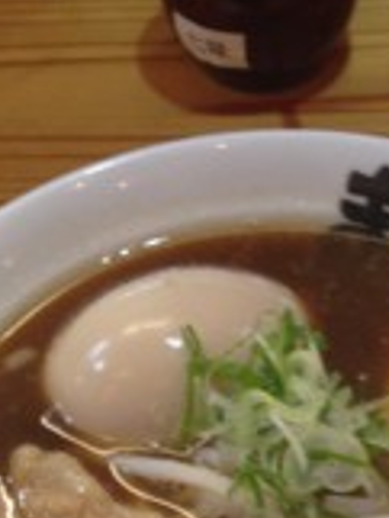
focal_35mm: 92
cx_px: 260
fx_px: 1377
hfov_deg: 16.0
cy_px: 405
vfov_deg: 21.1
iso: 80
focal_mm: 4.12
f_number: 2.4
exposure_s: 1/20
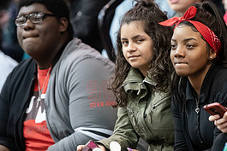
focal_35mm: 350
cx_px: 206
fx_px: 2208
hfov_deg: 5.9
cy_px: 96
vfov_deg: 3.9
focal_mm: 160
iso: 5000
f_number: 3.2
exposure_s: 1/200
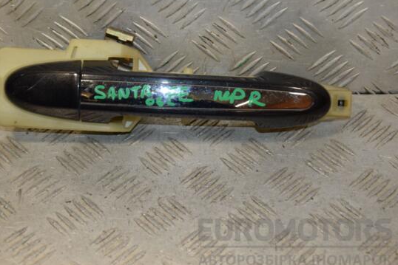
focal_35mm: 97
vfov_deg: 14.1
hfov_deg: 21.0
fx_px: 1073
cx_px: 184
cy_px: 131
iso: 800
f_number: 7.1
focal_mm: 58
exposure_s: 1/200
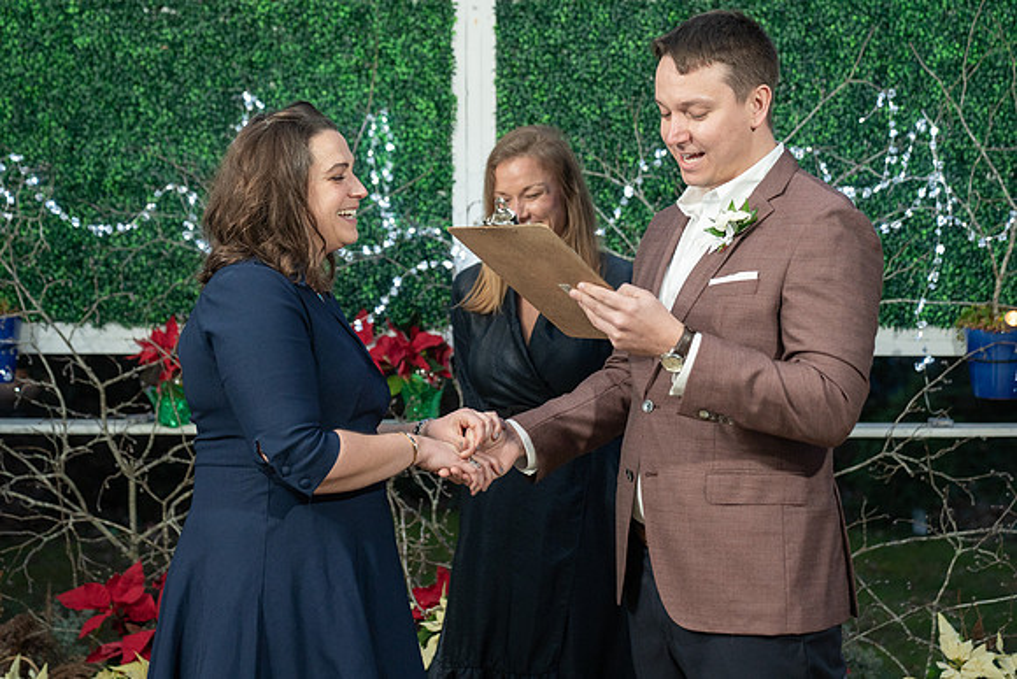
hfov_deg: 32.1
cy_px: 340
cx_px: 507
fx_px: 1768
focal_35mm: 63
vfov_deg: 21.7
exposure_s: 1/100
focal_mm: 54
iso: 2000
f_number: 2.8
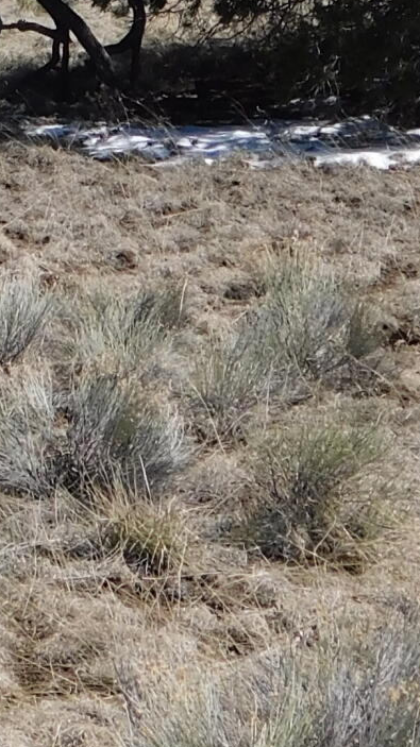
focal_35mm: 186
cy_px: -322
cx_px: -317
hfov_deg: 6.4
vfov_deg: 11.2
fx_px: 3686
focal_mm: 7.1
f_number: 7.2
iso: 125
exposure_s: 1/400
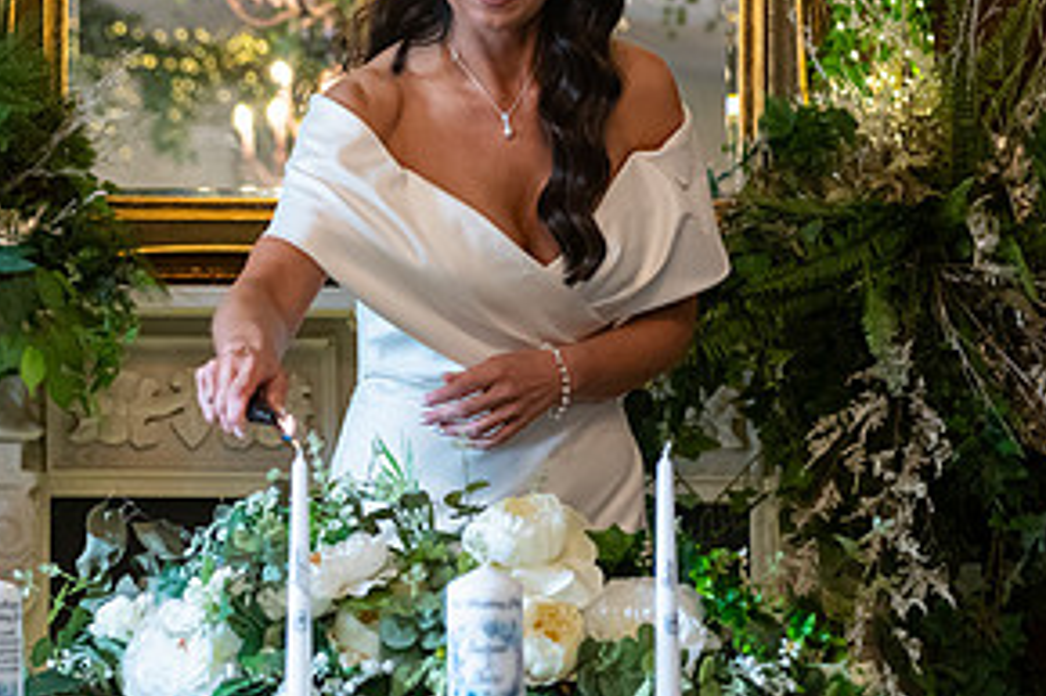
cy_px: 182
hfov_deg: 14.6
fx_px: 4065
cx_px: 238
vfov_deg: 9.8
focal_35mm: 140
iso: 1000
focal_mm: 70
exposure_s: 1/160
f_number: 3.5
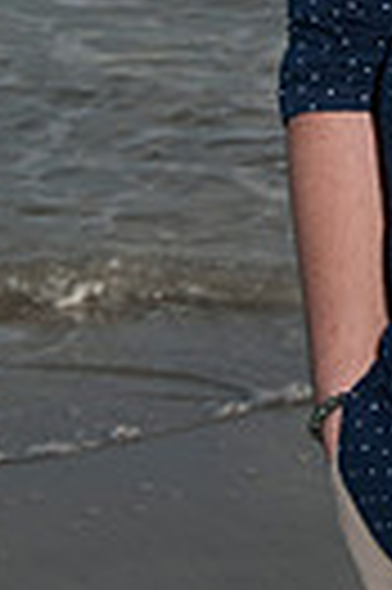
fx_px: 4389
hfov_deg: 5.1
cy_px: -212
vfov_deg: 7.6
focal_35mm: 268
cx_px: 647
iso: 100
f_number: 11
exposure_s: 1/250
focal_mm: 52
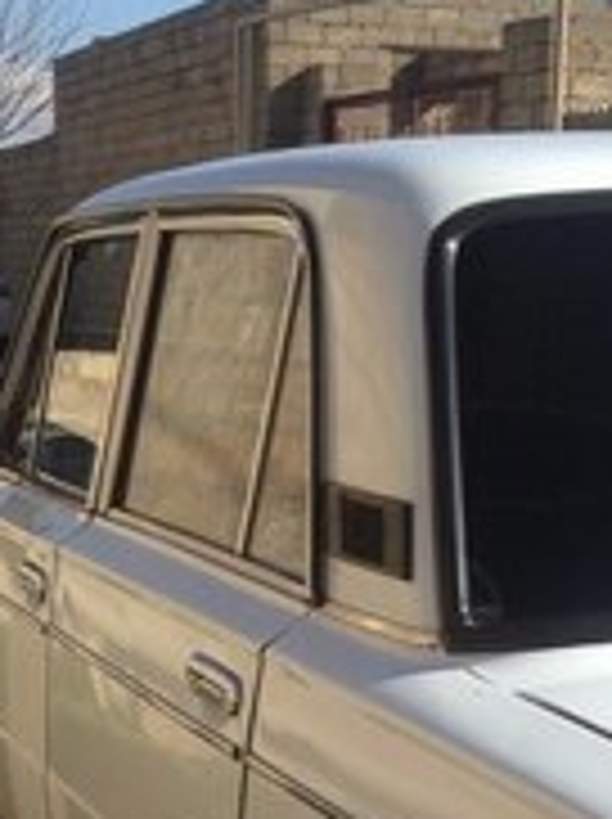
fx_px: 2127
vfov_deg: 20.5
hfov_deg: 16.4
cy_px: 954
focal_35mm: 90
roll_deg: -2.4
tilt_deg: -16.0
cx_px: 284
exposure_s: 1/1427
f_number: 2.4
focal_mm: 4.12
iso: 50
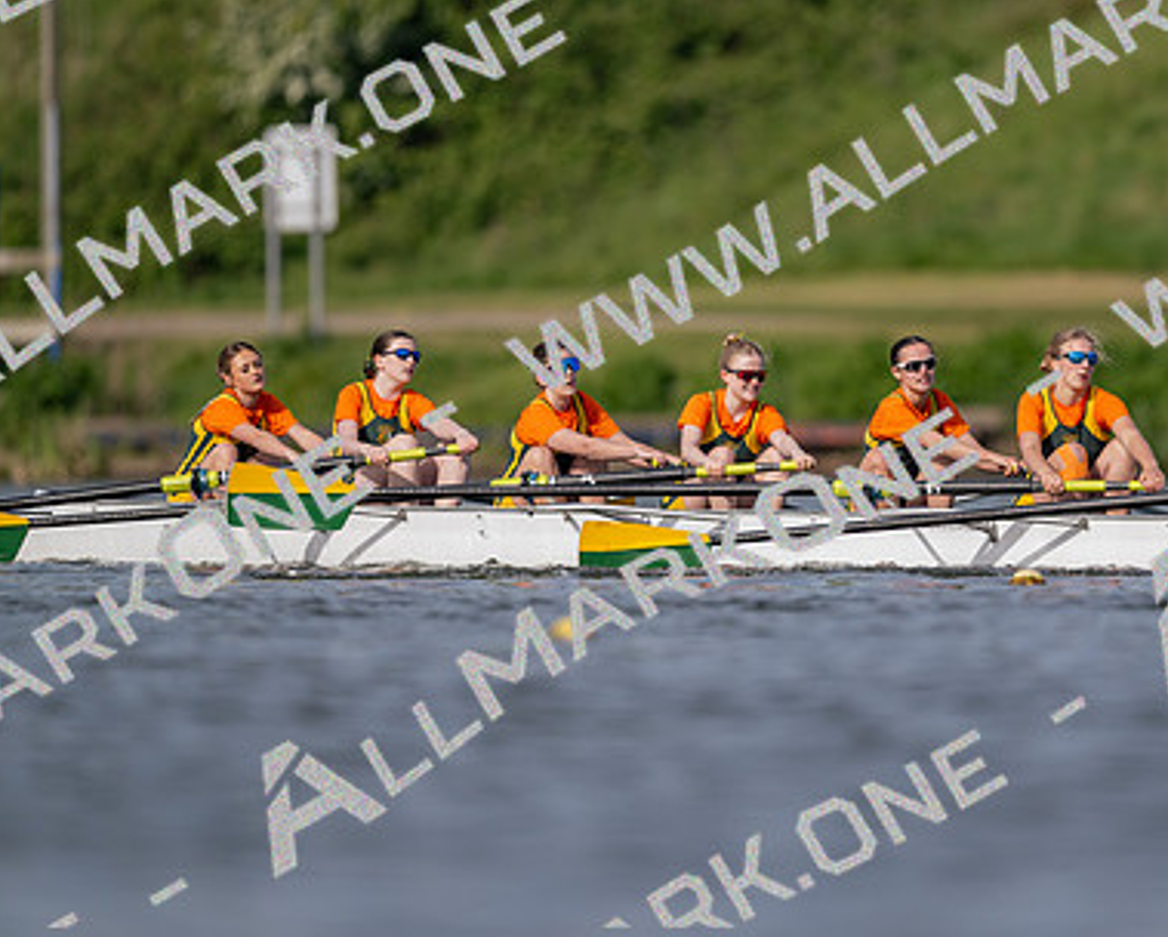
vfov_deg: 1.8
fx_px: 29794
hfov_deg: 2.2
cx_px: 888
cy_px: 399
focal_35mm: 861
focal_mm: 600
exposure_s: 1/2500
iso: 250
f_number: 4
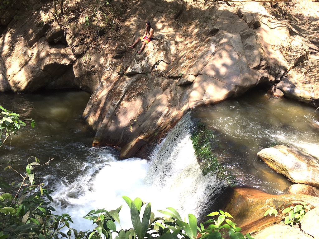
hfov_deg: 61.7
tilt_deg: -27.5
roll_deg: -7.3
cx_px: 160
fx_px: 267
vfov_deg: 48.2
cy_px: 120
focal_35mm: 29
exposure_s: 1/460
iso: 32
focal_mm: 4.15
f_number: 2.2
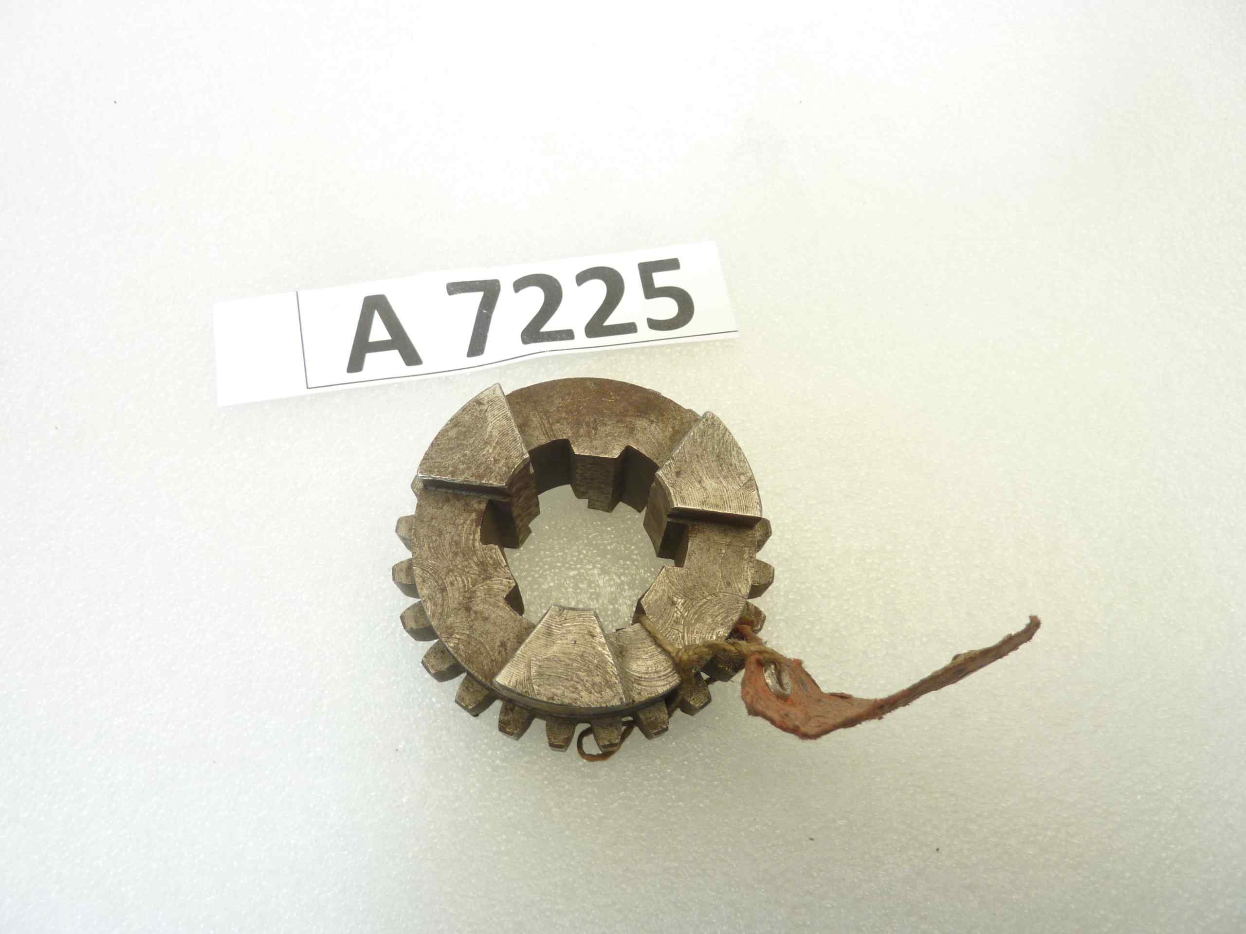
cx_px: 623
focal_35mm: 25
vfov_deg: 54.9
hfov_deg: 69.4
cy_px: 467
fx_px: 900
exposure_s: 1/20
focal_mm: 4.1
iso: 80
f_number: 3.3
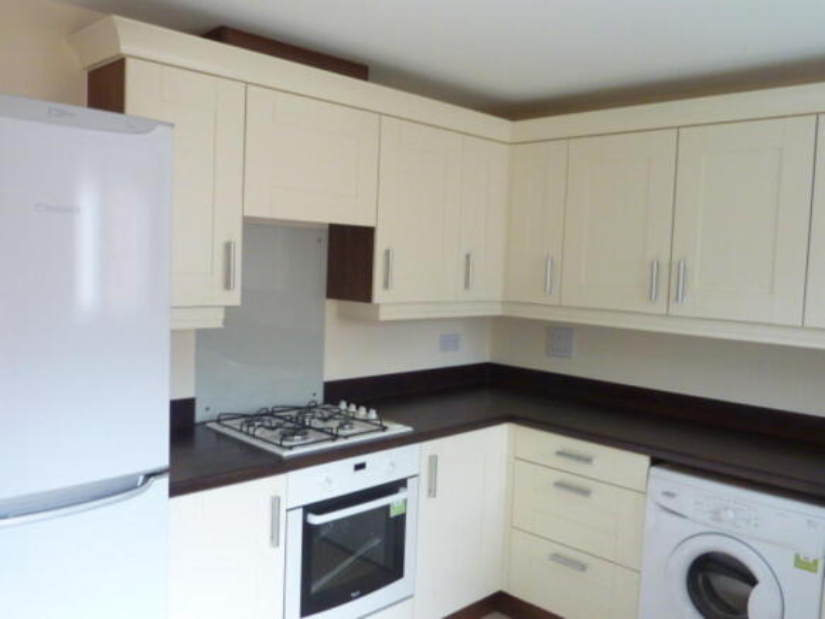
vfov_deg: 48.2
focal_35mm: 29
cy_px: 310
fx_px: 691
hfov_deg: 61.7
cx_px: 412
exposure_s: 1/30
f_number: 3.3
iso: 320
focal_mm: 4.1
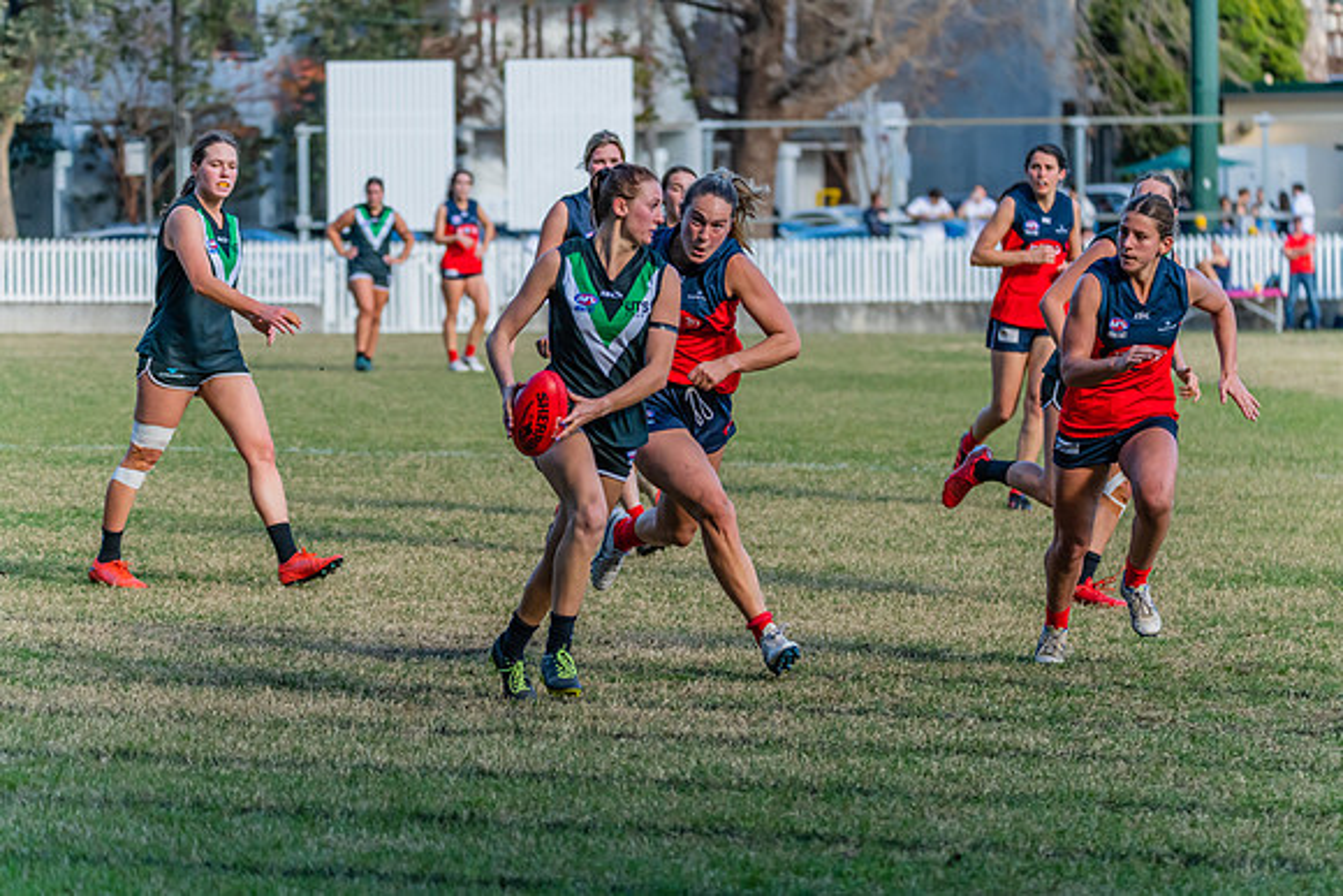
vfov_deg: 6.9
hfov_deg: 10.3
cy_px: 461
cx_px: 696
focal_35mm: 199
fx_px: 7432
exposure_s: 1/1600
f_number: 5
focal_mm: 190
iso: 1250
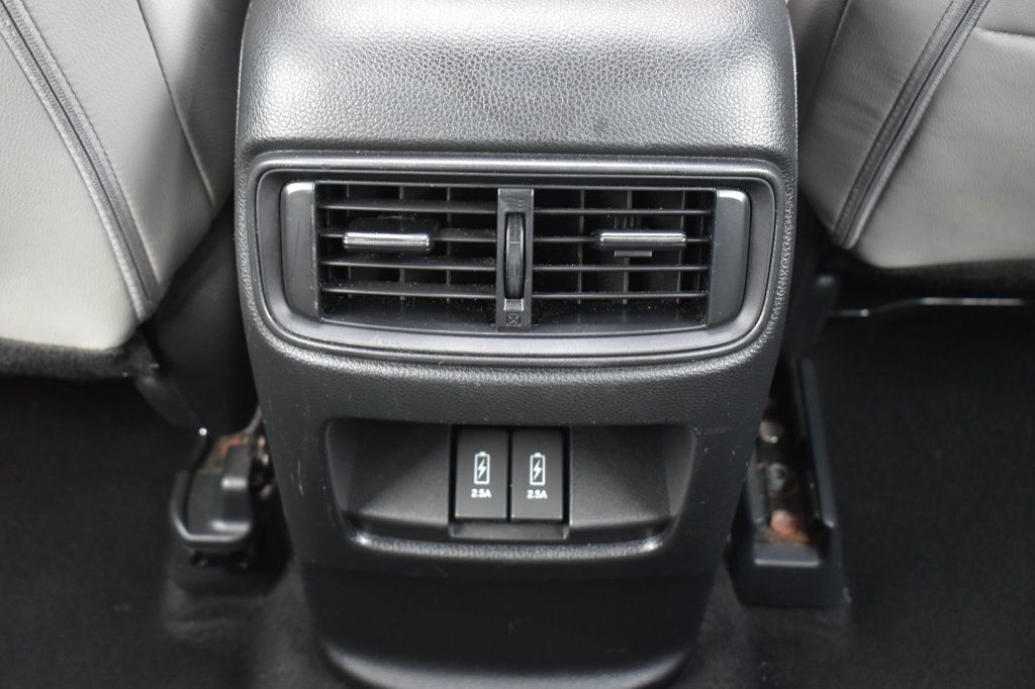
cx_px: 518
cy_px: 344
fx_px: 1466
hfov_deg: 38.9
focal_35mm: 51
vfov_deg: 26.5
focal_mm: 34
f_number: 6.3
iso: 1100
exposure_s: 1/15
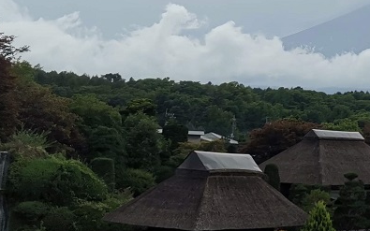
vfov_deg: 14.8
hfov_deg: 21.4
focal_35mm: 87
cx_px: 491
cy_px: 6
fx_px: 877
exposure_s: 1/2941
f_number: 1.8
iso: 50
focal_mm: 5.58
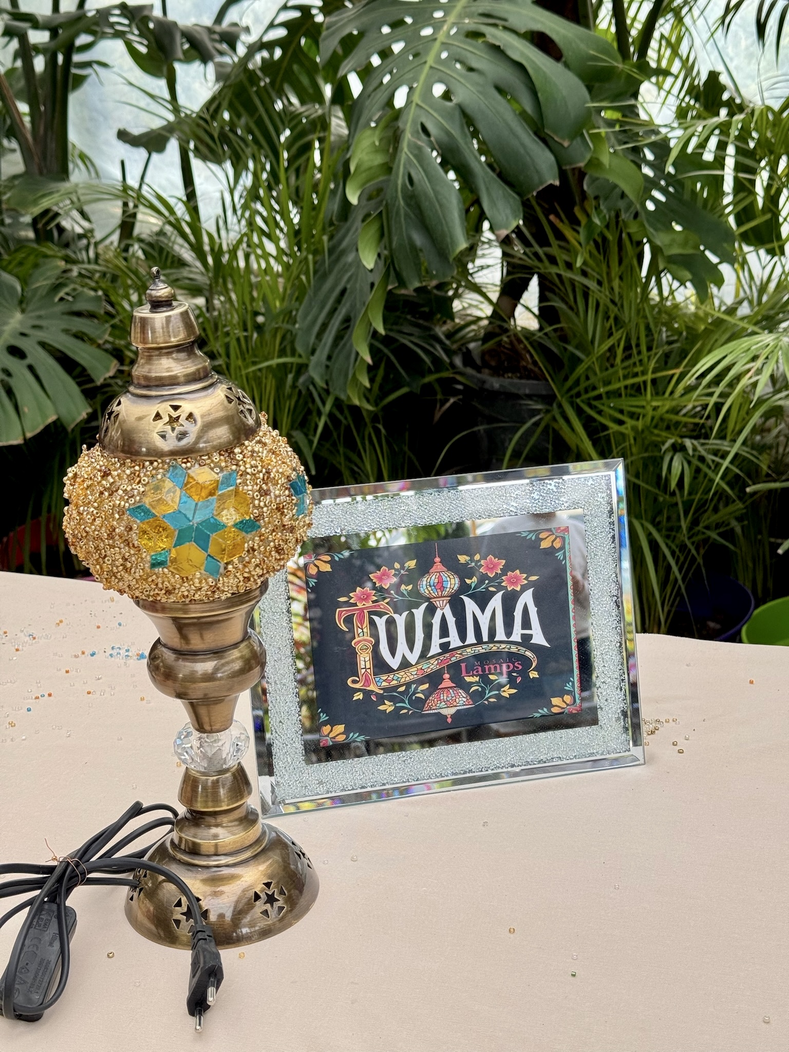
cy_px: 526
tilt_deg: -19.3
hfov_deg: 30.3
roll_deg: +2.3
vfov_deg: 39.7
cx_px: 394
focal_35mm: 48
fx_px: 1459
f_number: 1.78
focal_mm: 6.76
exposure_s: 1/321
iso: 64
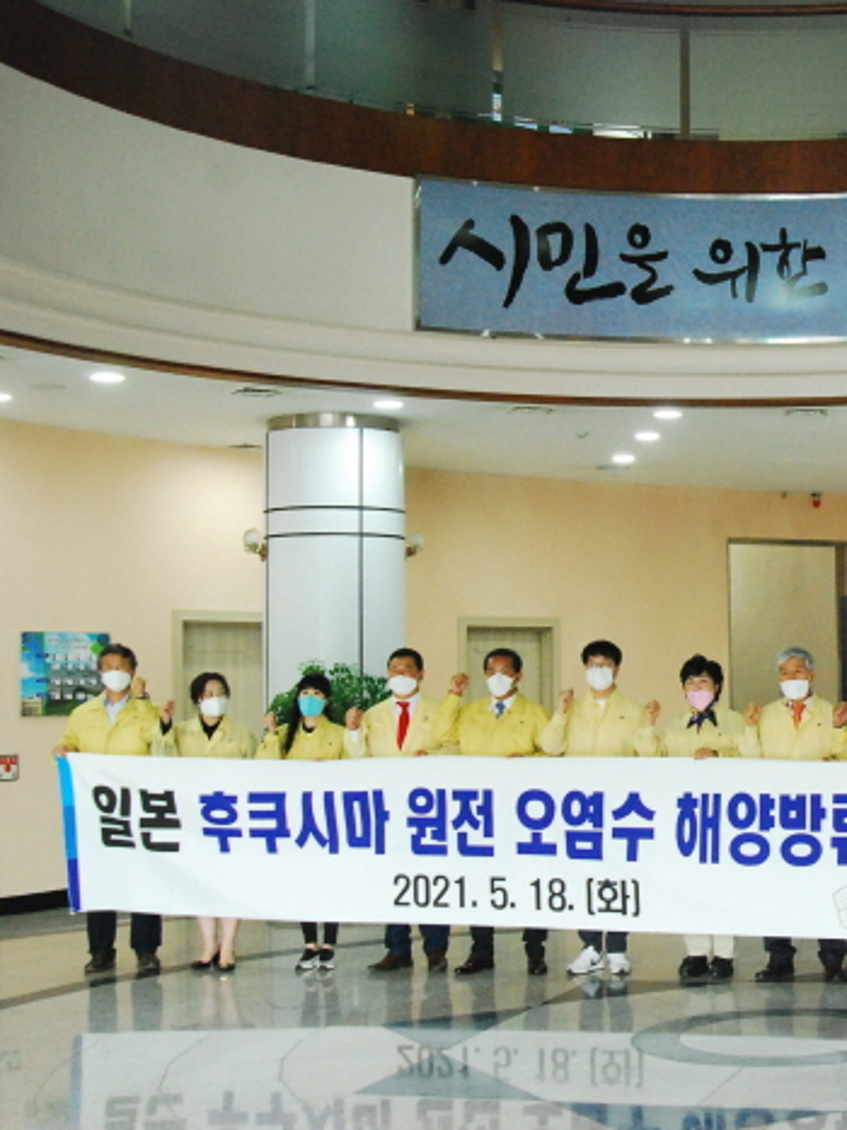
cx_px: 842
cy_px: 565
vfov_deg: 36.8
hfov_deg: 26.6
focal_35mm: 52
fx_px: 1697
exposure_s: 1/80
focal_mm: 24
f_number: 7.1
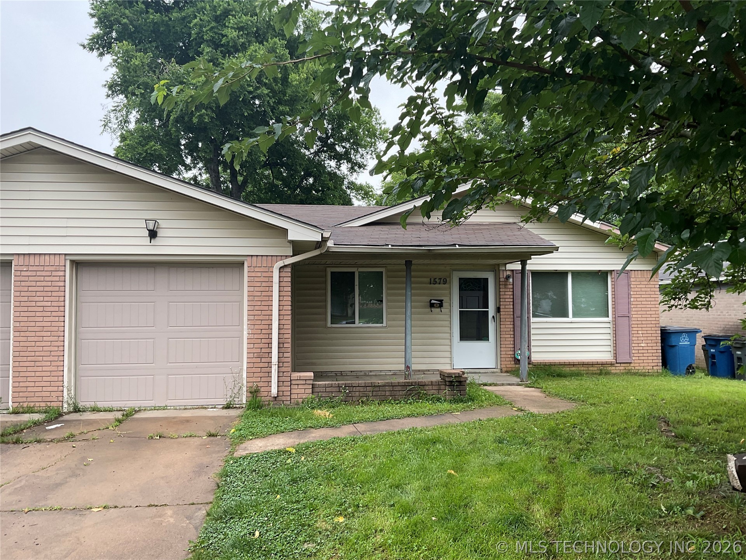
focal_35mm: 29
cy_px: 280
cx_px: 373
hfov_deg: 61.7
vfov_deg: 48.2
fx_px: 625
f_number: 1.8
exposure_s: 1/122
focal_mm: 3
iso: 20
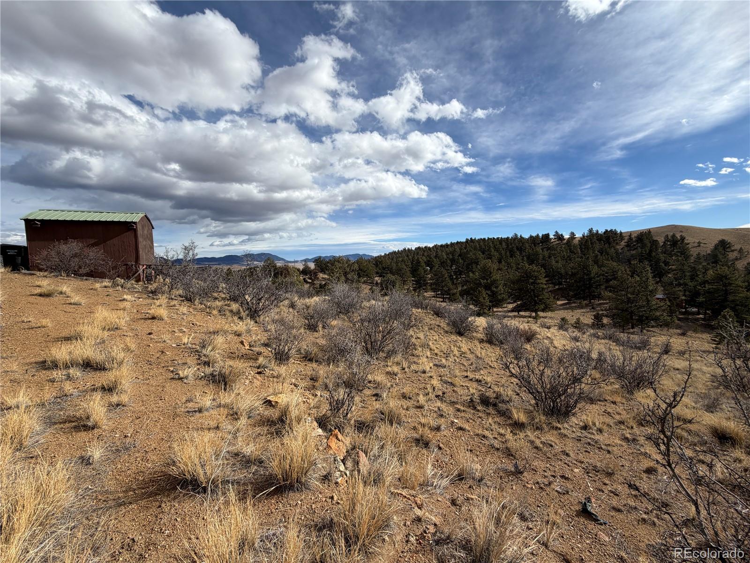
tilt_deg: -2.5
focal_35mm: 14
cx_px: 375
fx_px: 303
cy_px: 282
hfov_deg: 102.1
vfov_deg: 85.7
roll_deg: +1.5
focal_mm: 2.22
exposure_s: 1/1312
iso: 20
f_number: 2.2
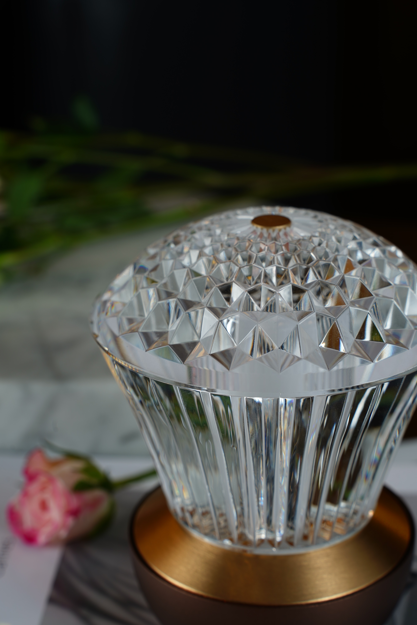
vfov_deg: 27.0
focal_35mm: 75
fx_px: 1303
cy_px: 312
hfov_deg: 18.2
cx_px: 208
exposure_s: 1/13
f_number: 10
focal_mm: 75
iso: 64
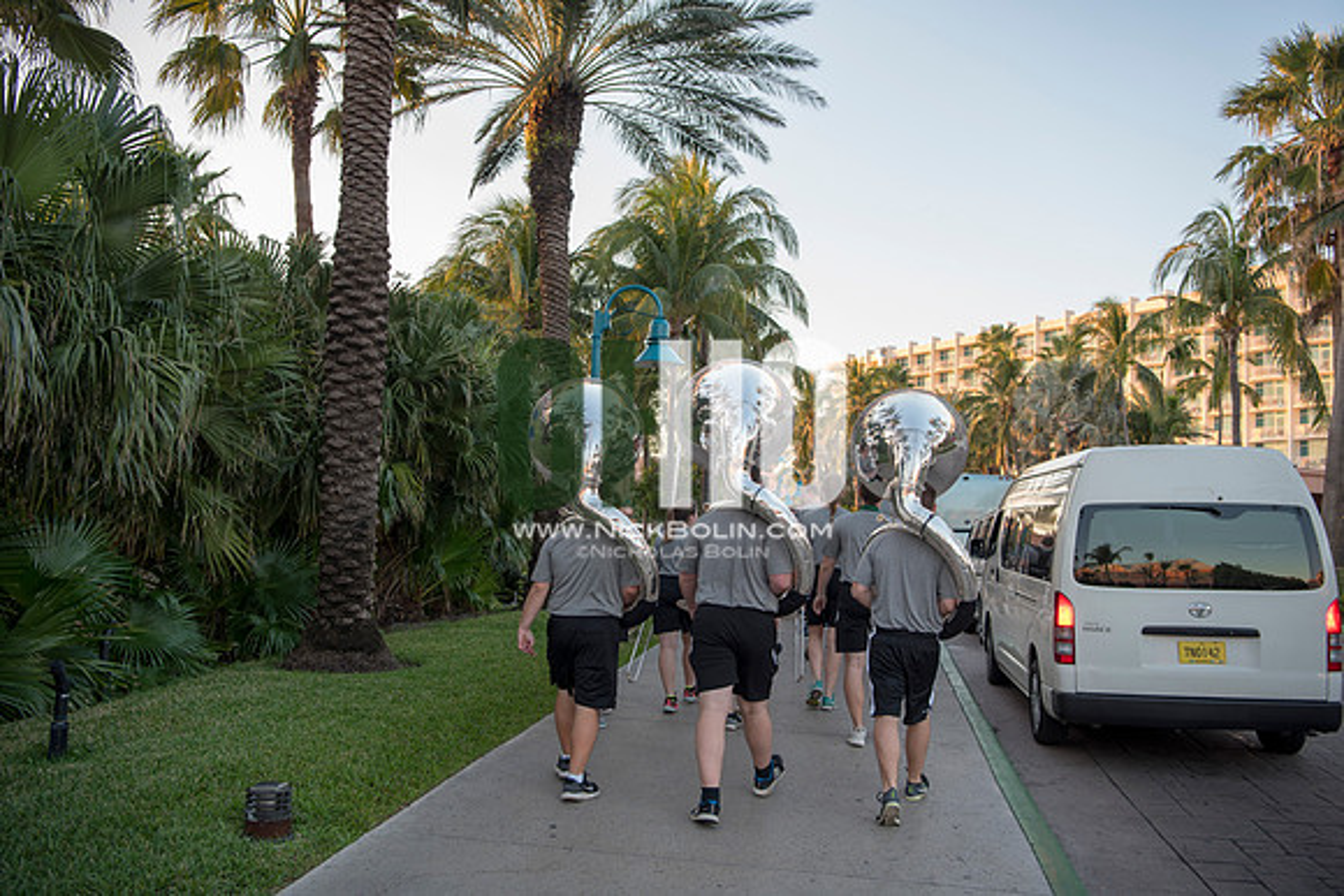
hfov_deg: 55.8
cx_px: 672
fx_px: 1270
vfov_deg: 38.9
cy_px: 448
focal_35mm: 34
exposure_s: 1/160
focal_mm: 34
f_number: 3.5
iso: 250
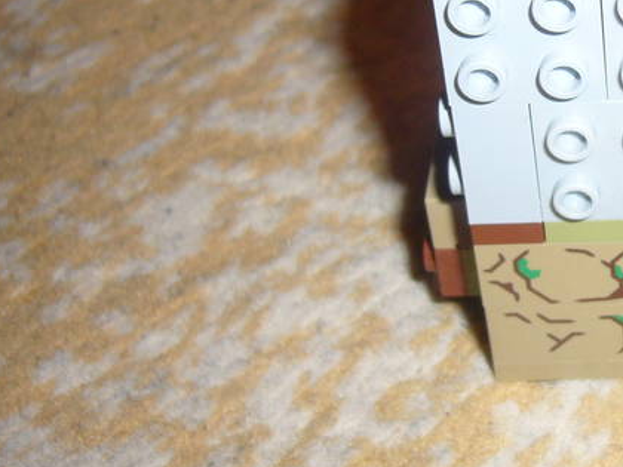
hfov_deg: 24.7
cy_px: 153
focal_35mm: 75
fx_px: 1350
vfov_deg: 19.6
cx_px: 627
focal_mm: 5.8
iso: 100
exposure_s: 1/30
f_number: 2.8
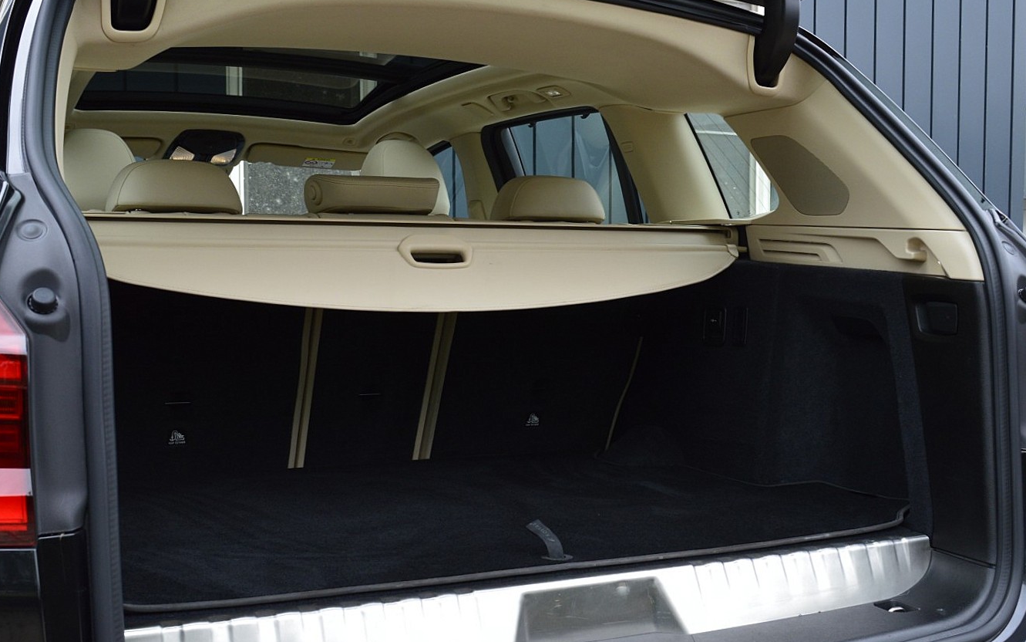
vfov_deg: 31.1
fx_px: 1146
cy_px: 397
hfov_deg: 48.2
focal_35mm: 41
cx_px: 480
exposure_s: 1/160
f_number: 9
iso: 400
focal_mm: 22
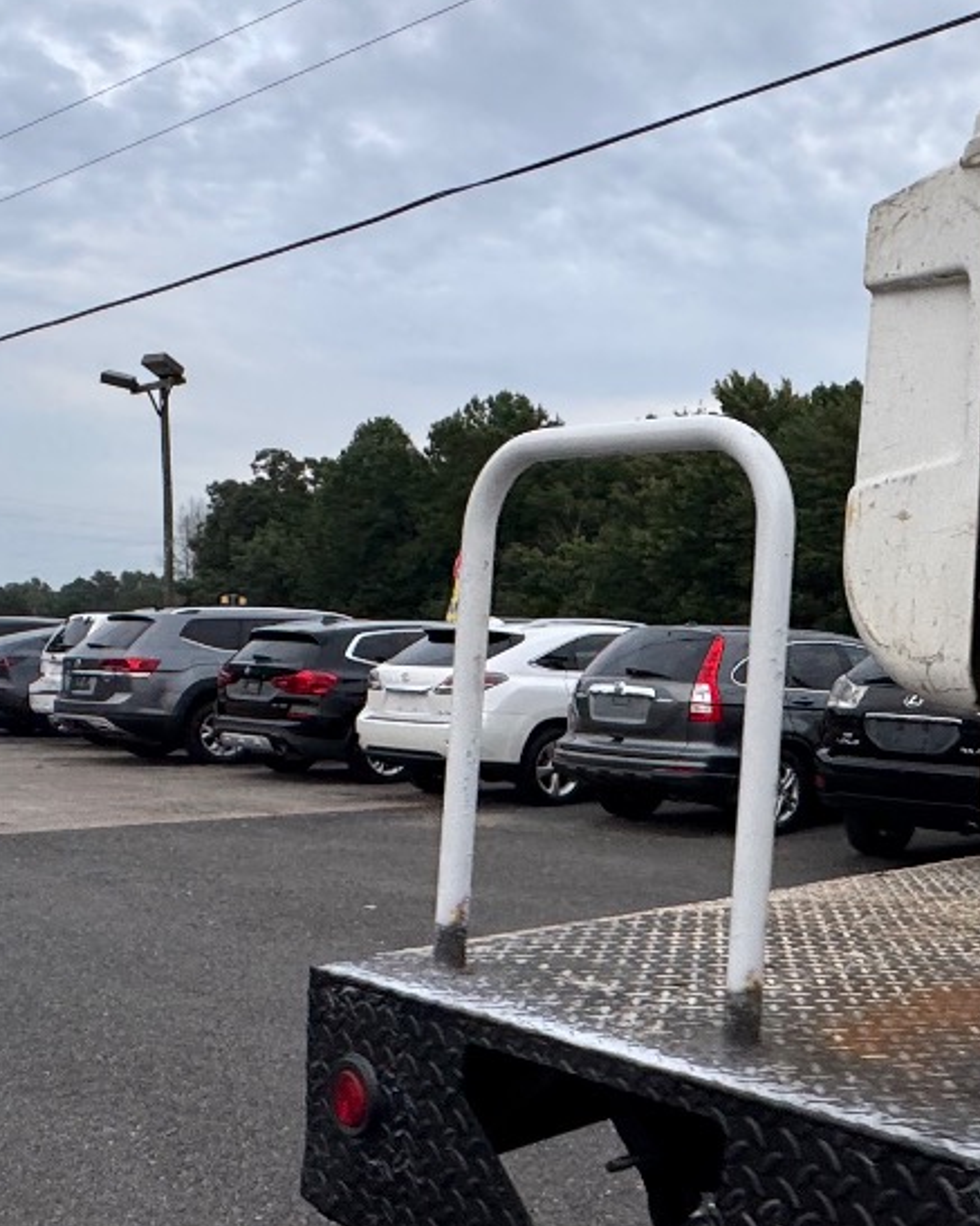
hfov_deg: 37.1
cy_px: 713
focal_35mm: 36
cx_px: 969
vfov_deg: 50.1
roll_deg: -0.9
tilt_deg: -1.6
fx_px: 1306
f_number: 2.2
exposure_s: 1/99
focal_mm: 2.22
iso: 64
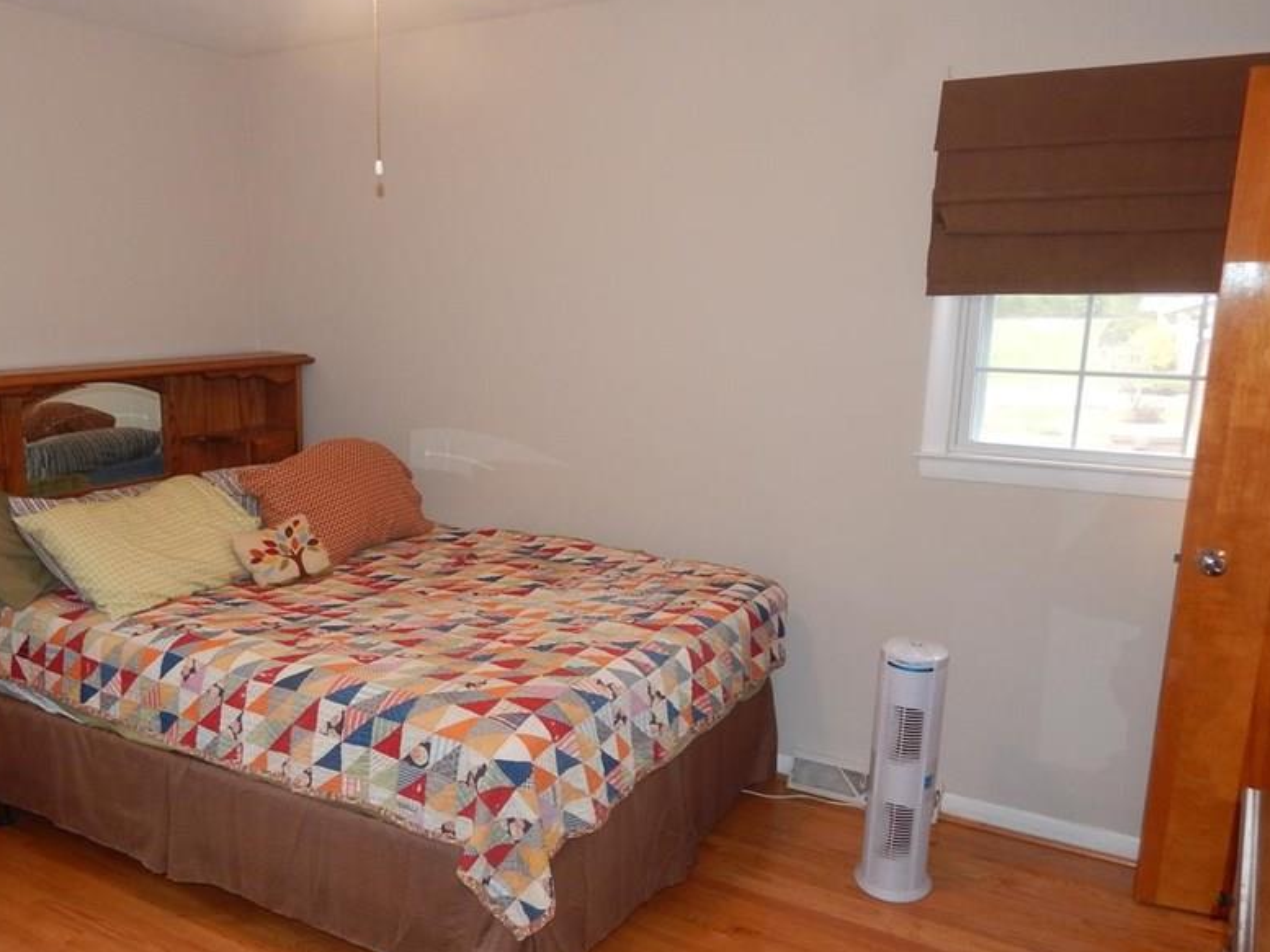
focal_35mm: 29
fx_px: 1064
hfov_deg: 61.1
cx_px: 503
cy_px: 549
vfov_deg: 48.1
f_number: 3
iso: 200
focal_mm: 4
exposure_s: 1/30
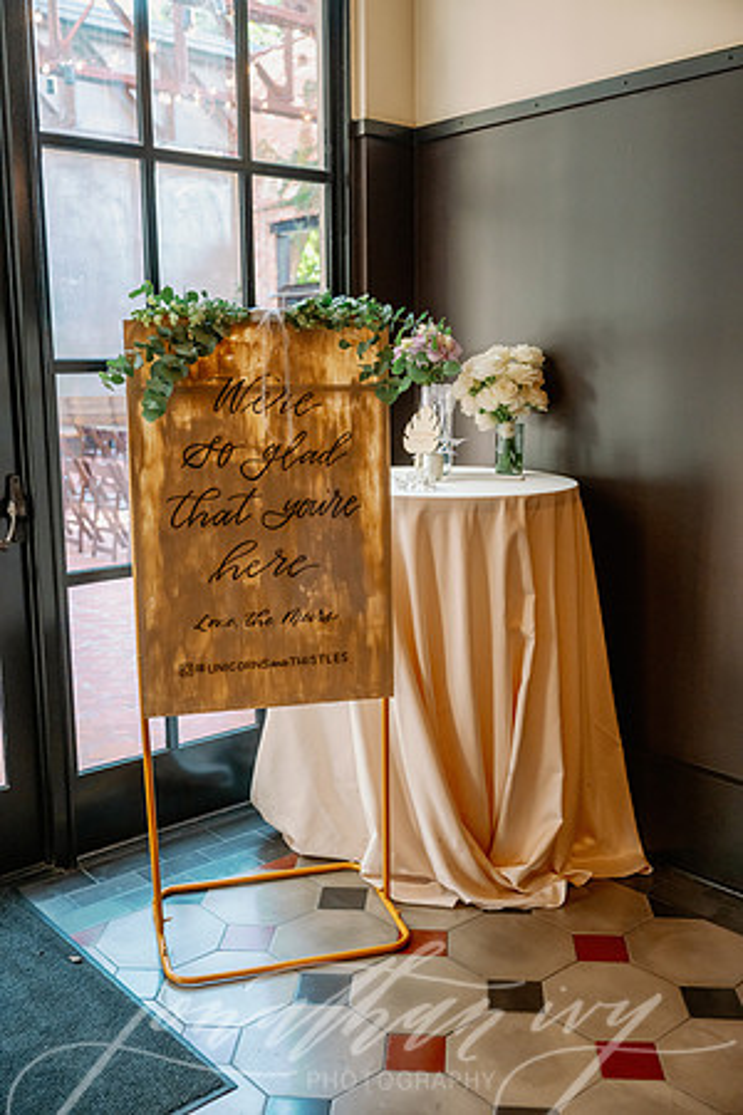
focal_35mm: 34
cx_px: 372
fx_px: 1068
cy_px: 558
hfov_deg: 38.4
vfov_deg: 55.1
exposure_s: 1/400
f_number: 2.8
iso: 1400
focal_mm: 34.5
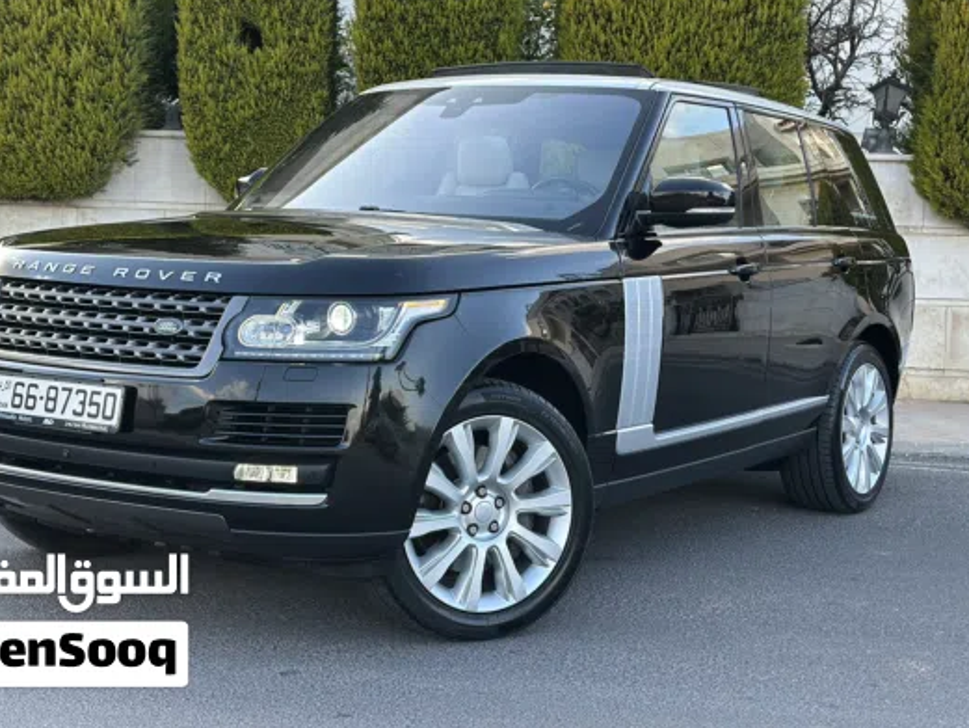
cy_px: 285
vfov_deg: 24.8
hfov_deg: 32.7
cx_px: 469
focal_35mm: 59
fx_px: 1652
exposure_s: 1/452
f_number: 1.78
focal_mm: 6.86
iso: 80
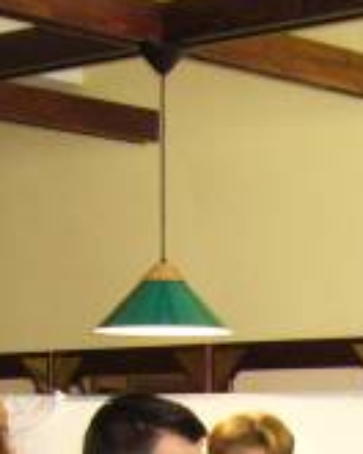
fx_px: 1853
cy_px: 642
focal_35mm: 138
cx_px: 360
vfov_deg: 13.3
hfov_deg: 11.1
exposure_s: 1/60
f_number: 2.9
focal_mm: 6
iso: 250
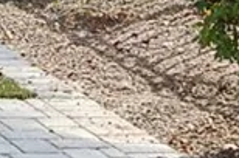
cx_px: -338
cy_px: -155
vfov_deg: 4.5
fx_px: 1988
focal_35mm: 300
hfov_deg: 6.5
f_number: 9
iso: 200
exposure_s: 1/320
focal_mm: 30
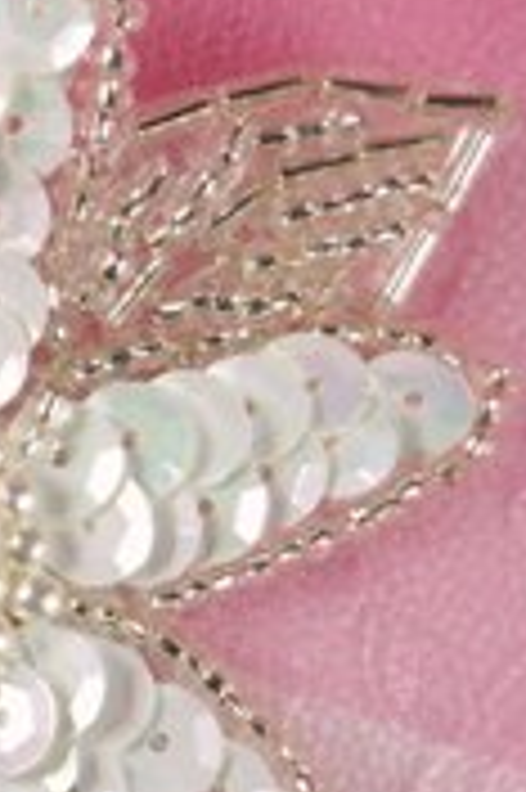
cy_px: 405
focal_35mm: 80
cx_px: -200
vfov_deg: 25.4
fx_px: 1757
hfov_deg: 16.0
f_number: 3.5
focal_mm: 4.9
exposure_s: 1/350
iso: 80
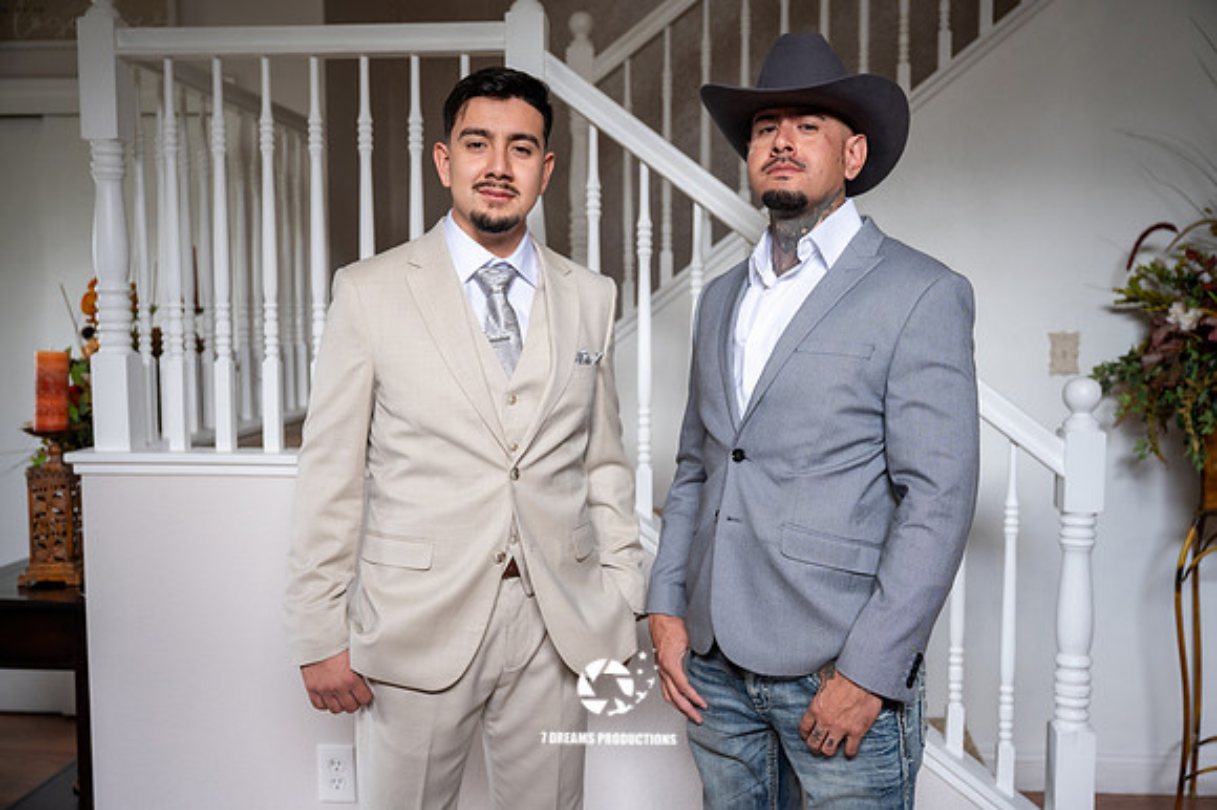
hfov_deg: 54.5
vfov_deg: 37.8
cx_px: 608
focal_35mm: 35
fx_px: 1182
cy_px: 405
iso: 800
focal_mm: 35
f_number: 3.2
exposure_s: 1/100
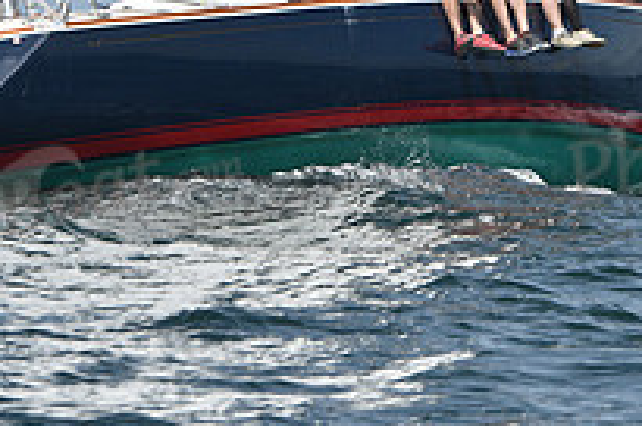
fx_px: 8333
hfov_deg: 4.4
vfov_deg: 2.9
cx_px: 407
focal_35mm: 468
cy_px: 5
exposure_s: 1/1250
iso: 200
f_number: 8
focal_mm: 165
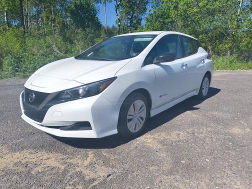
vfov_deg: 54.9
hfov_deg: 69.4
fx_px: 182
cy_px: 94
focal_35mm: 25
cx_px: 126
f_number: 1.7
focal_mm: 4.68
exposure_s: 1/1653
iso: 100
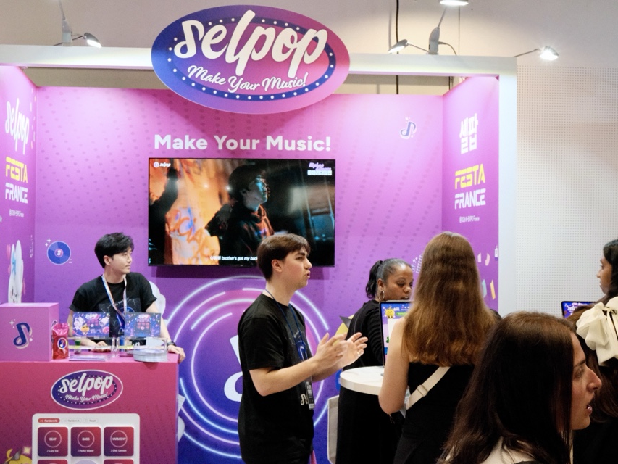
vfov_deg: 27.5
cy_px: 241
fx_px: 946
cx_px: 268
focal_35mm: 53
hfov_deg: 36.1
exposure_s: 1/100
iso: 10000
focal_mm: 31.4
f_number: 8
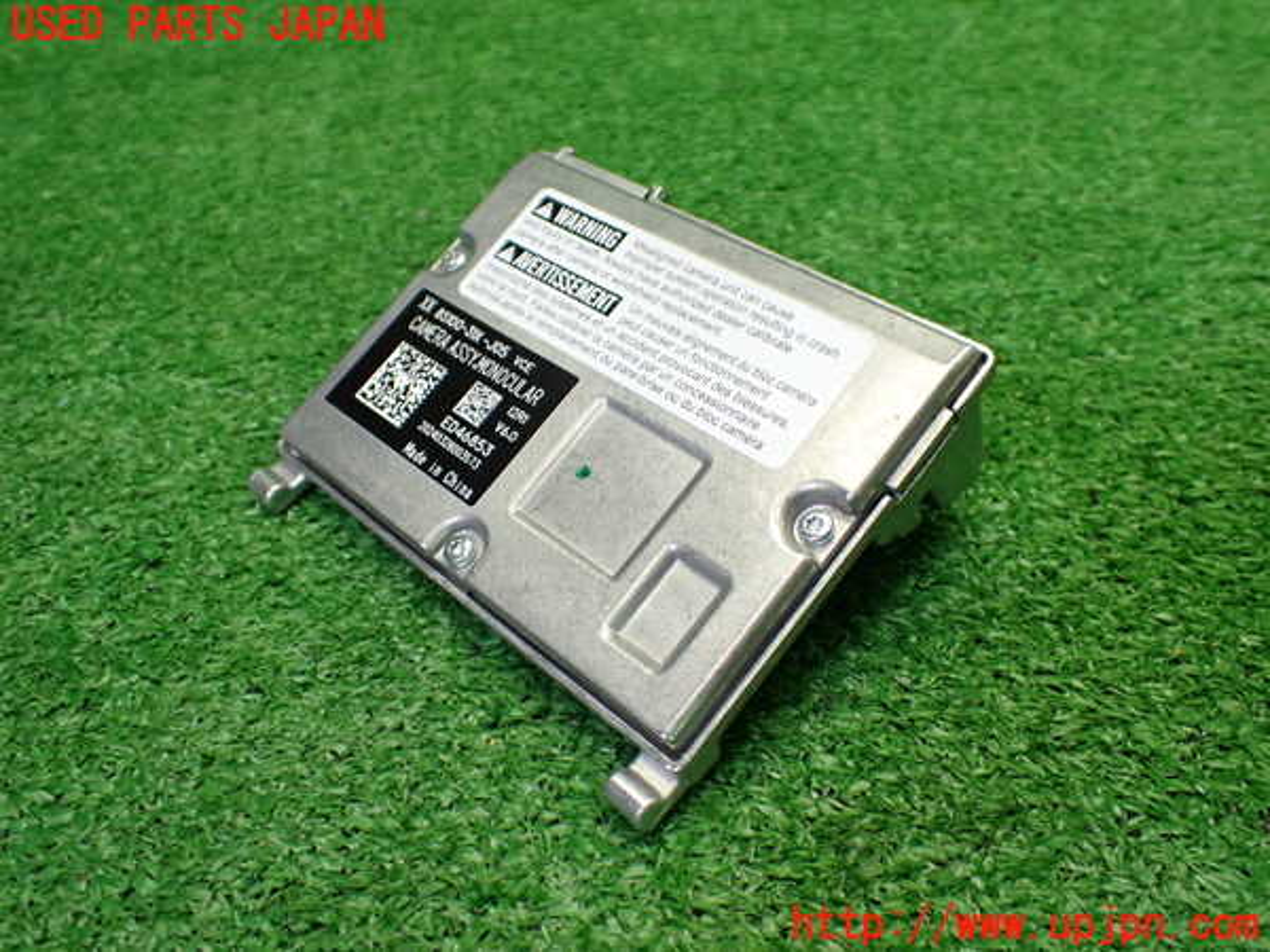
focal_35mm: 32
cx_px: 635
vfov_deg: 44.2
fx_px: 1174
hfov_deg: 56.8
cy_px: 476
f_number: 2.4
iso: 400
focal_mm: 5.79
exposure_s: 1/125
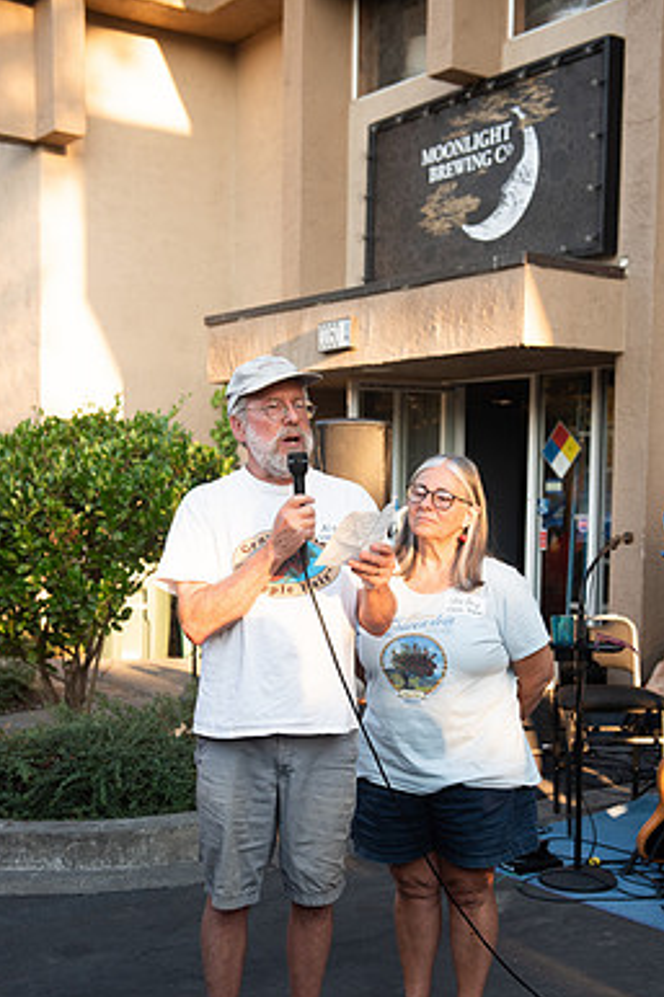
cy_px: 576
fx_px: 1357
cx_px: 354
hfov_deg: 27.5
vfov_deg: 40.3
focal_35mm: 49
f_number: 3.5
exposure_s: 1/500
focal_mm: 42
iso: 400
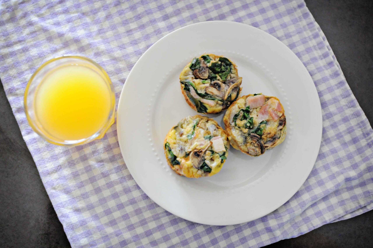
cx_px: 186
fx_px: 466
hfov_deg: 43.7
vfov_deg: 29.8
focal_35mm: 45
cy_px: 124
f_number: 3.2
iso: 1250
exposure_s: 1/15
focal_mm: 30
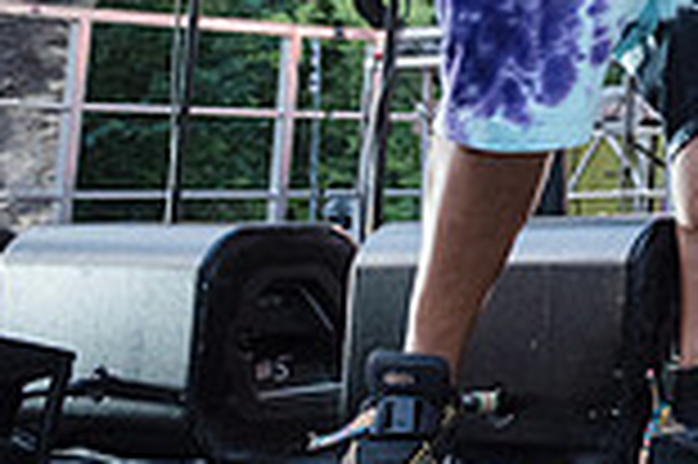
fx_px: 1917
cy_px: -169
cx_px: 1340
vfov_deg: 13.2
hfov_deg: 16.4
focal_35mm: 99
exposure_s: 1/160
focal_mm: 24
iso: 2500
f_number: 4
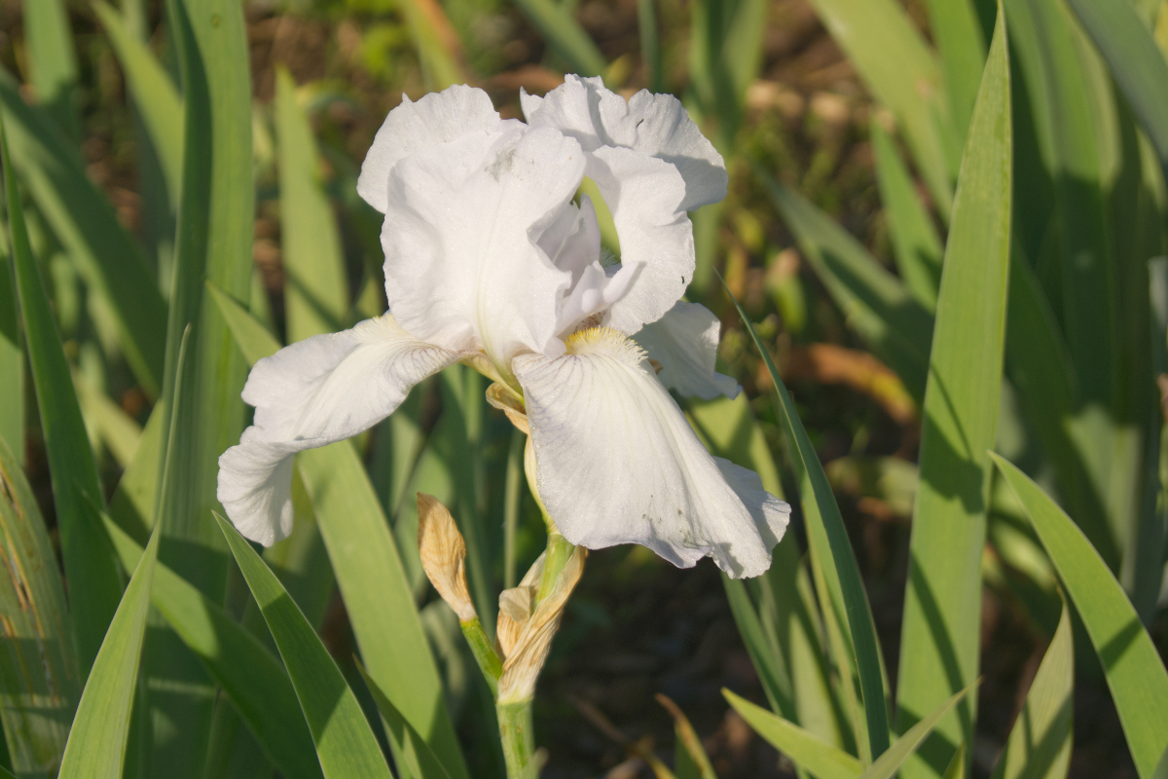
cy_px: 390
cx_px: 584
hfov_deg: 24.6
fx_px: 2676
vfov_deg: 16.6
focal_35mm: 82
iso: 100
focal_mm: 55
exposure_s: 1/500
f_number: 5.6
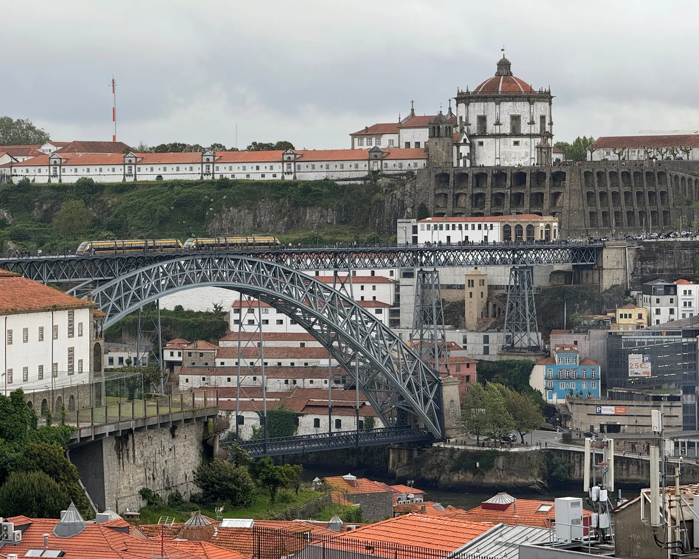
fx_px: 2607
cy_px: 278
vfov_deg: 12.2
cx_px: 339
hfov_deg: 15.3
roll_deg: +0.4
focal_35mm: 126
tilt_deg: -1.7
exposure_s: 1/144
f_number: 2.8
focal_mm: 15.66
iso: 50
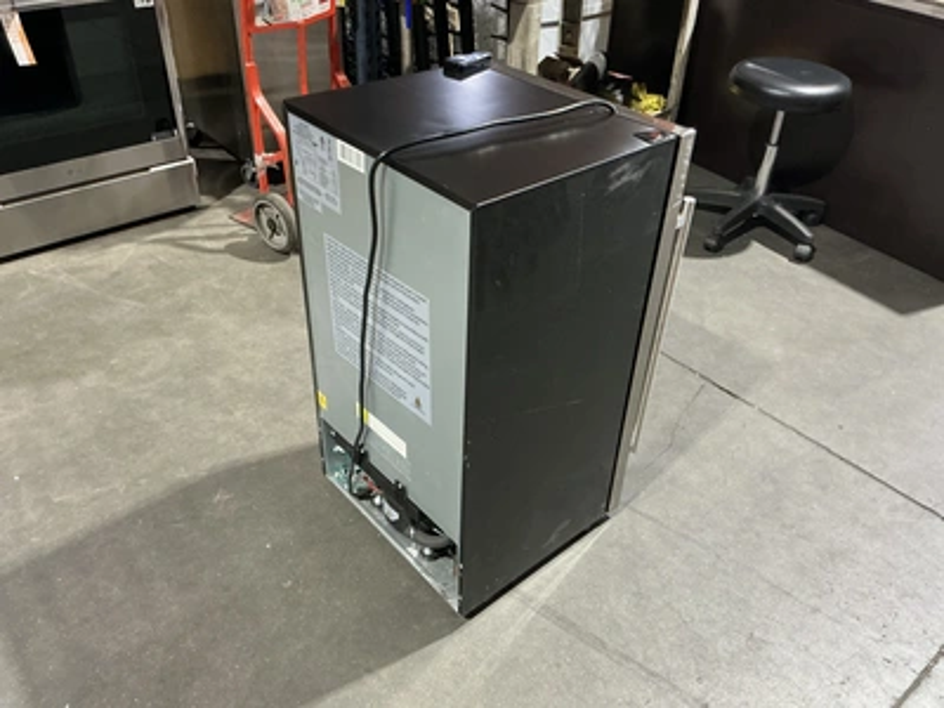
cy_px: 354
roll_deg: -2.4
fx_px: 764
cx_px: 472
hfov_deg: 63.4
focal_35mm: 28
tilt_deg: -35.3
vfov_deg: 49.7
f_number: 1.8
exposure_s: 1/45
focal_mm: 3
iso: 320
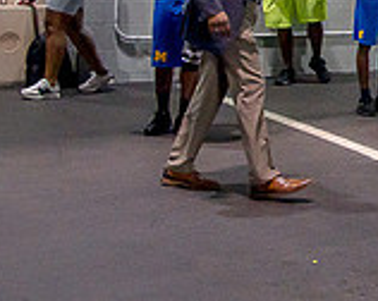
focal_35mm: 93
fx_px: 1039
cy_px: -19
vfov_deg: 16.1
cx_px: 560
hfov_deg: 18.4
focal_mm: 27
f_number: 4
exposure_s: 1/200
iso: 2000
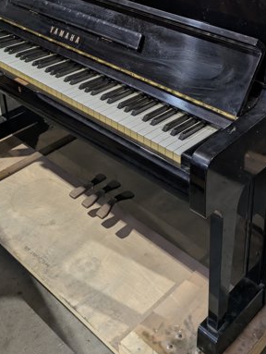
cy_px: 64
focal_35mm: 47
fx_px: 481
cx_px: 135
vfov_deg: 38.7
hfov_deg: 30.9
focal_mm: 5.43
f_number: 1.89
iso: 92
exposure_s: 1/33.3
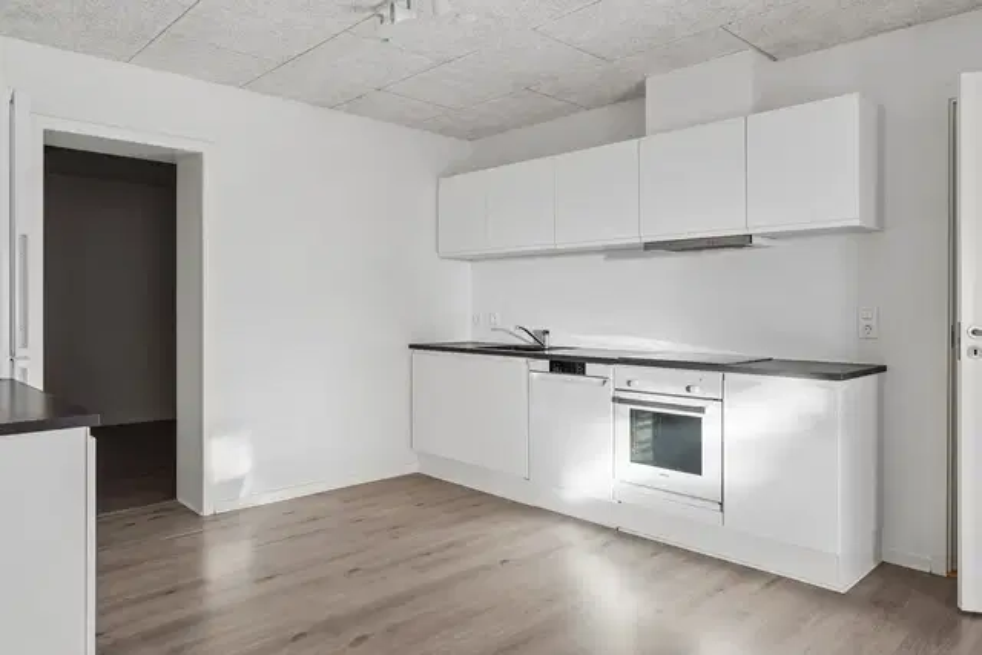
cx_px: 491
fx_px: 655
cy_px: 328
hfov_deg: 73.7
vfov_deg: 53.2
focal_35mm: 24
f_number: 8
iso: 200
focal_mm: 16
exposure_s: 1/20
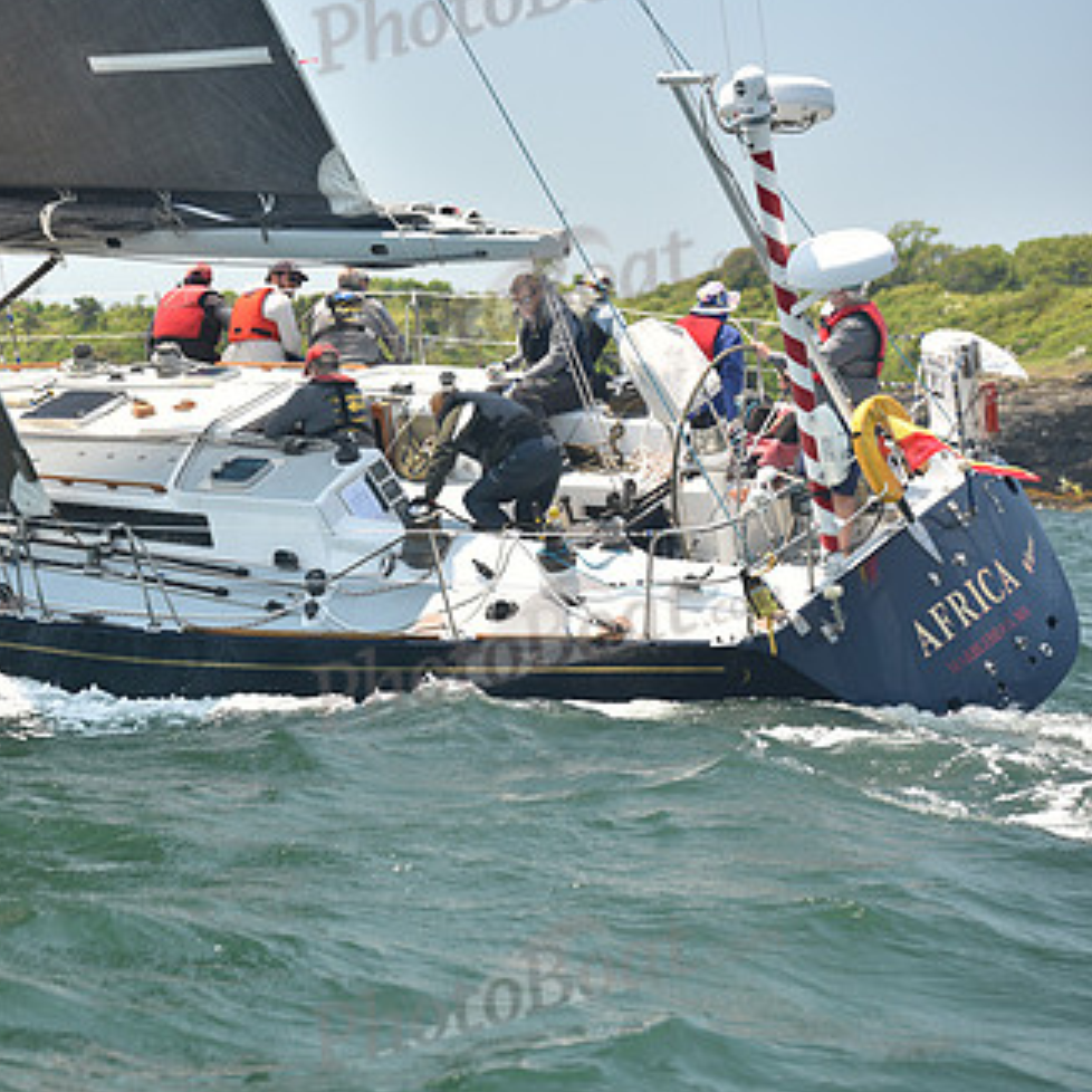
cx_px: 141
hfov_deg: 16.2
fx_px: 3783
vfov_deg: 16.4
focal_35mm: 106
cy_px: 518
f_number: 3.5
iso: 250
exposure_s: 1/640
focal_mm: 70
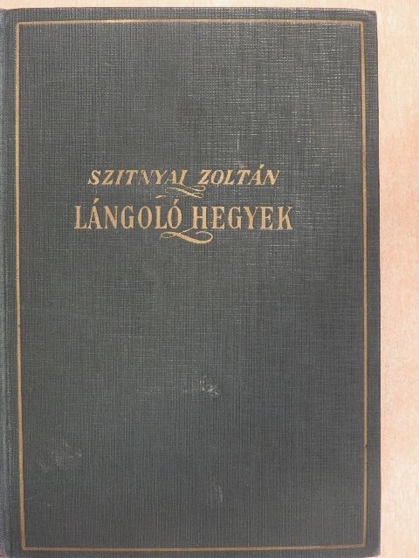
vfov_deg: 32.2
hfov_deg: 24.4
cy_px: 279
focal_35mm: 60
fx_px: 968
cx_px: 210
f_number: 4.2
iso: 800
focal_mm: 10.7
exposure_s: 1/8
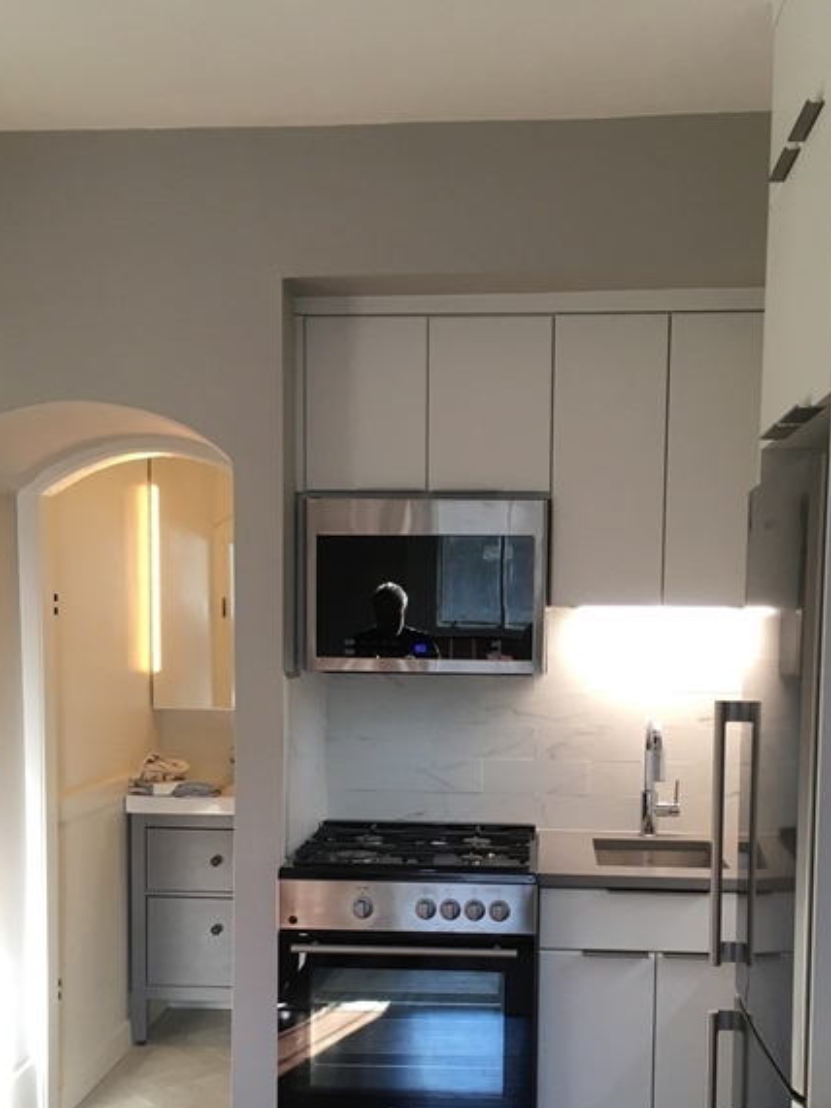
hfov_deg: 36.7
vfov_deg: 47.2
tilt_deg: -6.6
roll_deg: -0.7
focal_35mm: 39
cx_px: 470
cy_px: 730
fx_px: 1249
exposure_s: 1/30
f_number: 2.2
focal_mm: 4.15
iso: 25
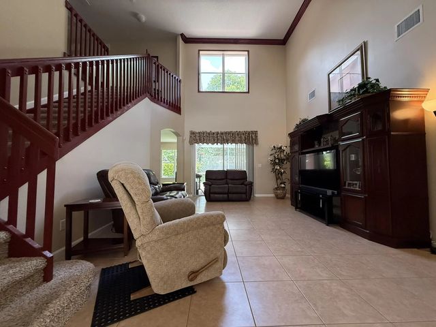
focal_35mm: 14
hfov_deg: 102.1
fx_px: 176
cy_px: 164
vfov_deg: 85.7
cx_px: 218
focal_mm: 2.22
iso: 250
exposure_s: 1/120
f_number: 2.2
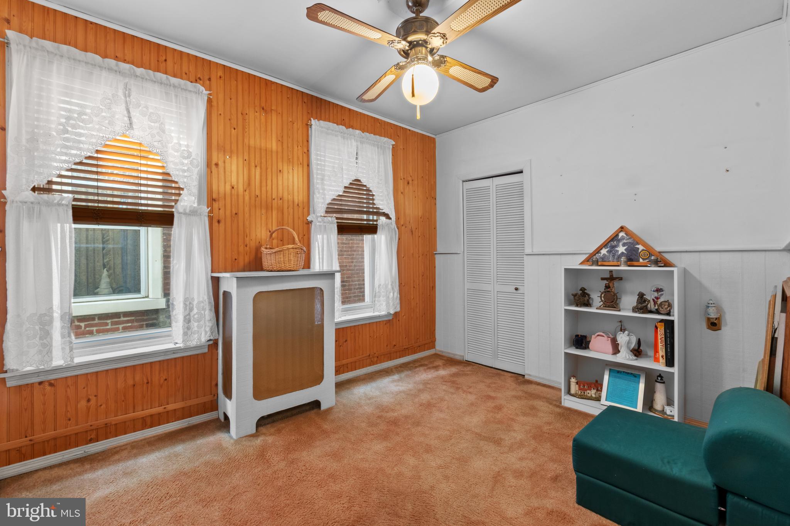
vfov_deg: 77.3
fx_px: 329
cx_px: 395
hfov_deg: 100.4
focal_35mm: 15
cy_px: 263
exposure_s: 5
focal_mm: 10
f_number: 11
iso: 200
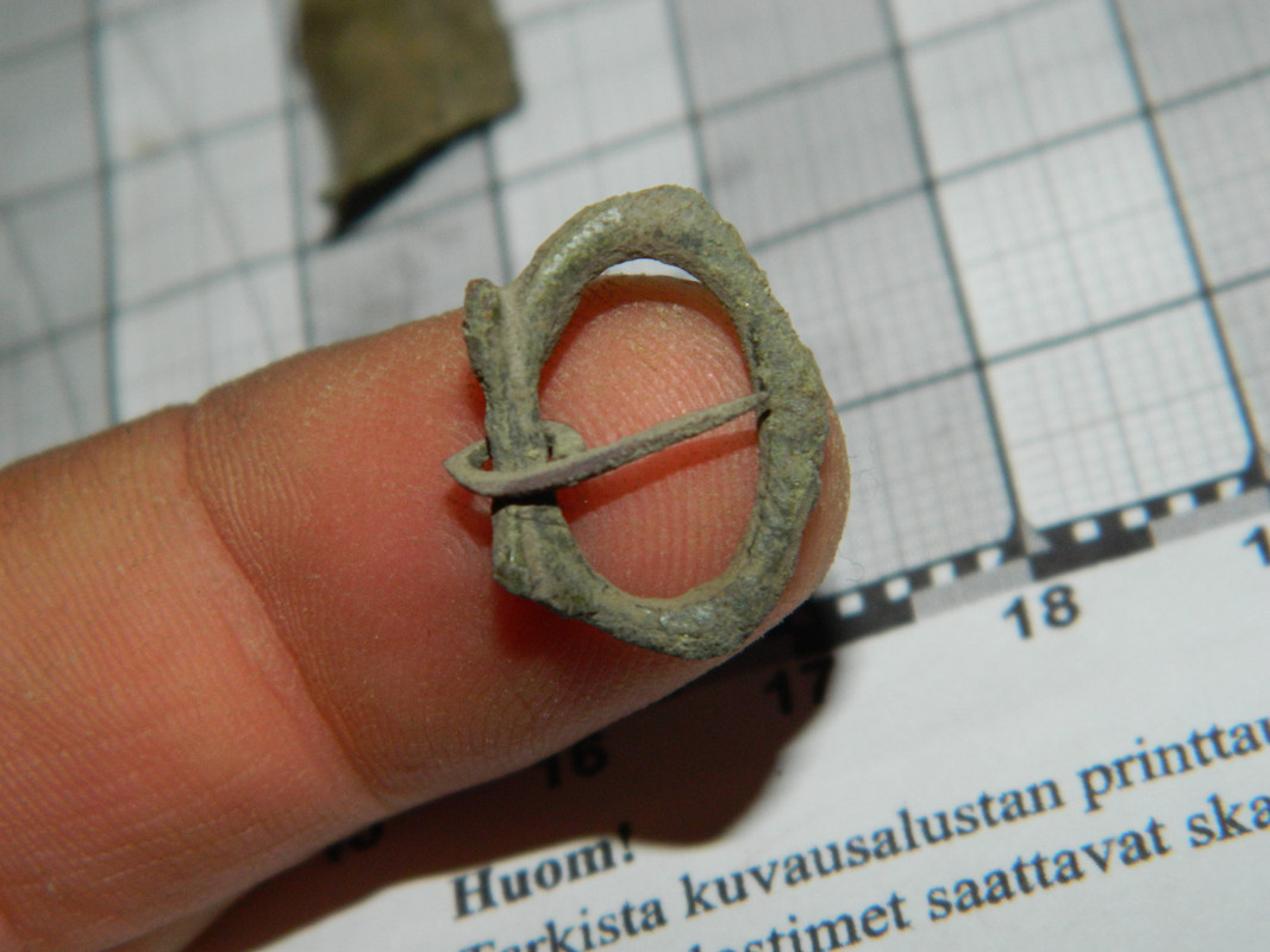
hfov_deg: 23.3
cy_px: 476
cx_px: 635
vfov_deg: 17.6
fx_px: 3081
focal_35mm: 84
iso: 200
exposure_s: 1/50
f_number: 11.9
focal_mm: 15.1
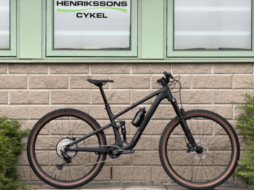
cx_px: 127
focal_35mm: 100
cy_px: 95
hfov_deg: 19.6
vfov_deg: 14.8
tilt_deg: +1.5
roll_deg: -0.4
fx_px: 734
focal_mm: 16.89
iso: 50
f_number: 2.8
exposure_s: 1/121
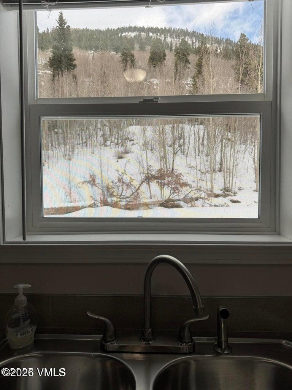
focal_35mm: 24
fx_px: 270
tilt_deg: -2.0
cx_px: 146
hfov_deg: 56.8
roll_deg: +0.3
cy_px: 195
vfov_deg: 71.6
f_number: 1.78
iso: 80
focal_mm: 6.76
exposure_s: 1/1395
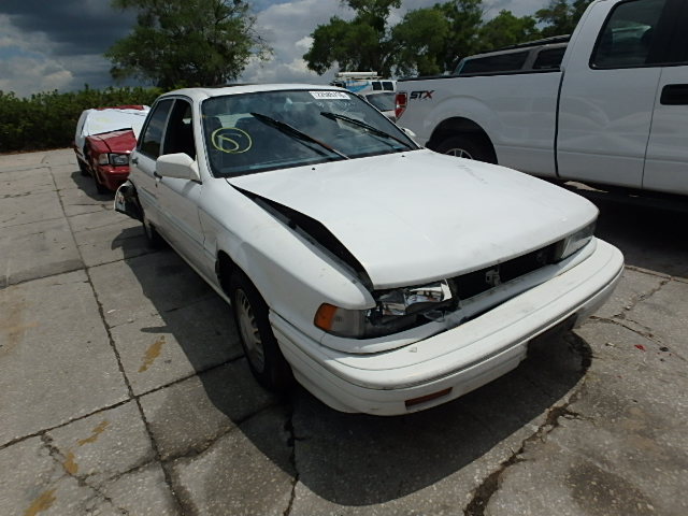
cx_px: 344
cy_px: 258
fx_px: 417
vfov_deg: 63.4
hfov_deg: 79.0
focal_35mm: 21
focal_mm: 3.7
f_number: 6
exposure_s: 1/2000
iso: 125
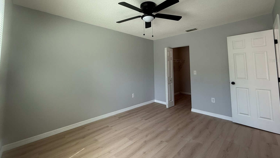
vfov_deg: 66.2
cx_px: 140
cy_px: 60
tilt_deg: +4.8
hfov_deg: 99.4
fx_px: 119
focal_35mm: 16
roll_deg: -0.2
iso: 50
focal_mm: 2.22
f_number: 2.2
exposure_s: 1/99
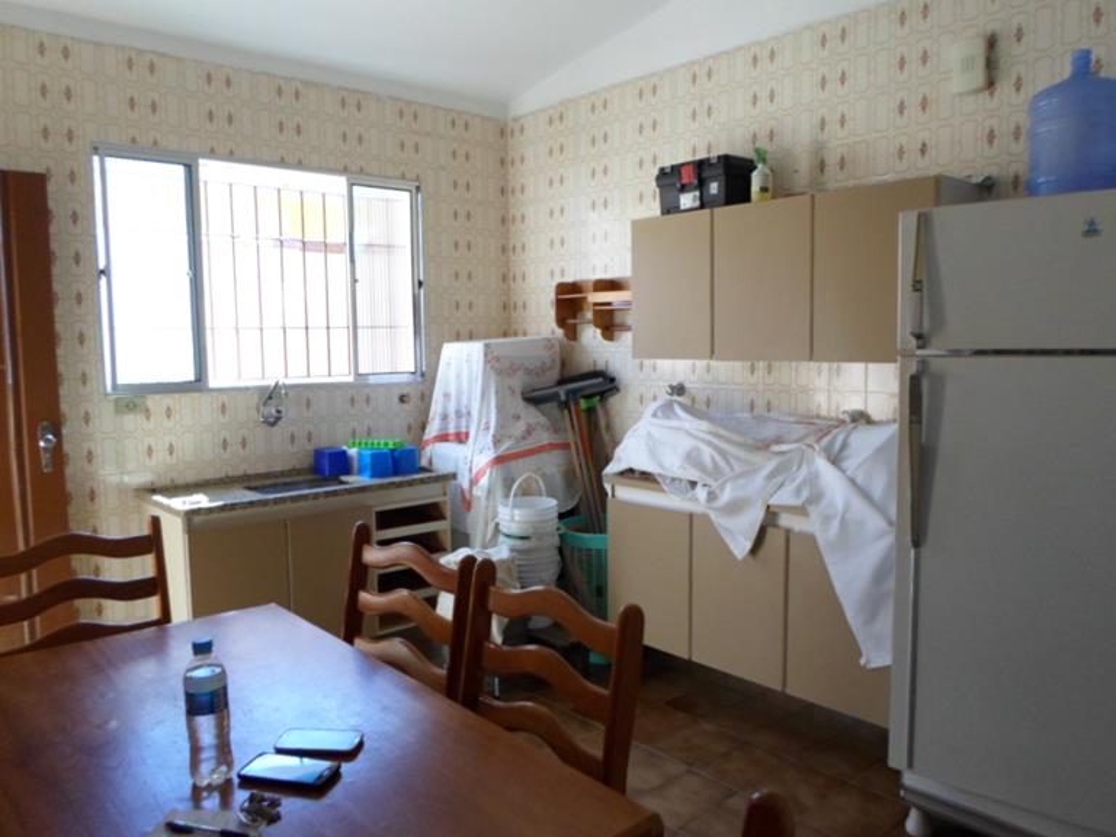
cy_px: 418
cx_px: 558
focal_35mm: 25
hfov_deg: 69.4
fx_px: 806
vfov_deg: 54.9
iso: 160
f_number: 2.5
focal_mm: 4.5
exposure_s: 1/125
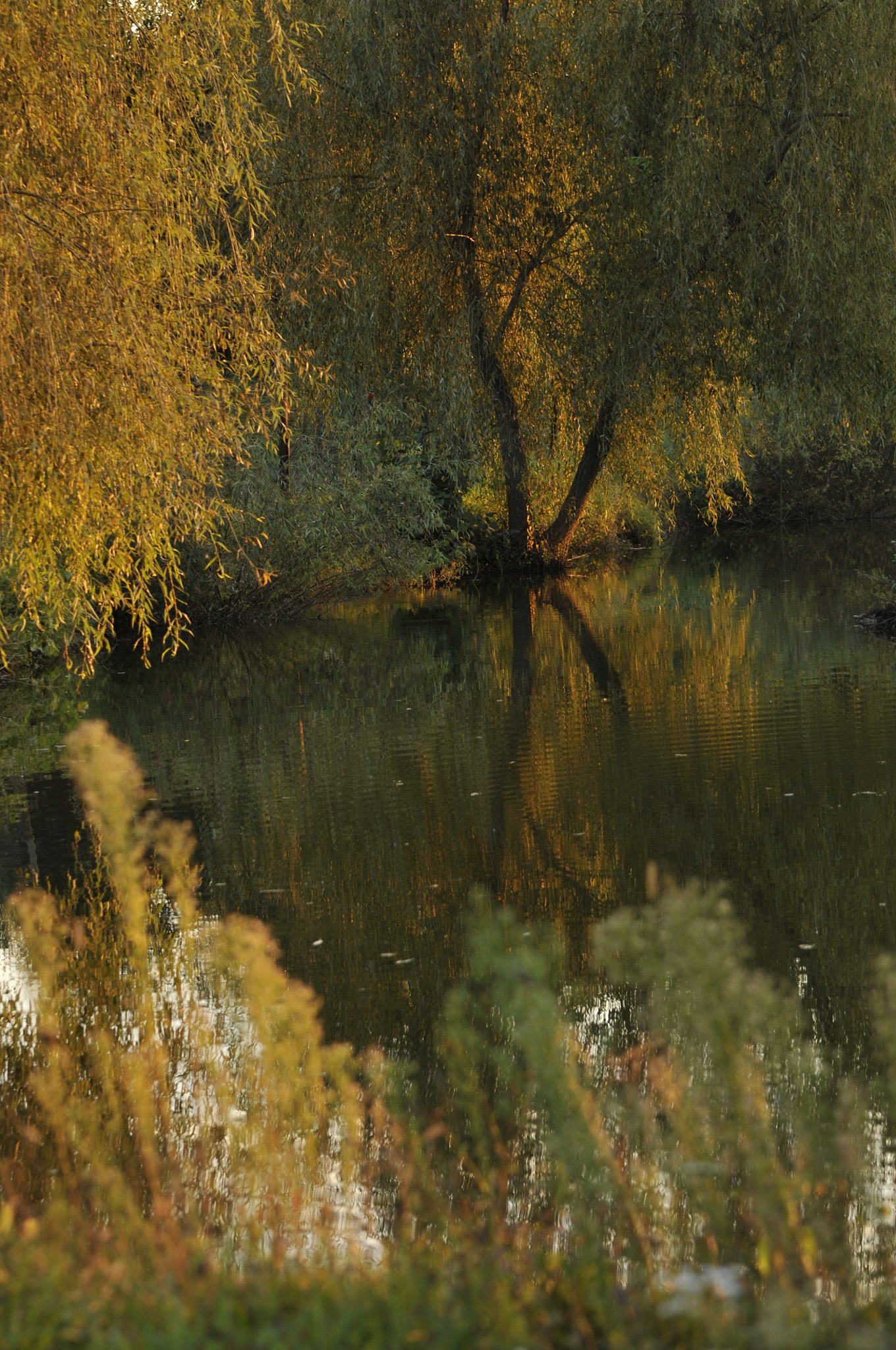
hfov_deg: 10.6
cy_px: 675
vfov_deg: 15.9
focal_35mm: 129
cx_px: 448
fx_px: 4829
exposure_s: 1/80
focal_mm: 86
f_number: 4.5
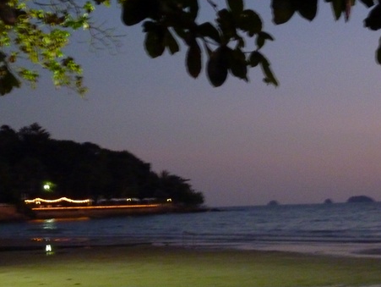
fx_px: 936
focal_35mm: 85
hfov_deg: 23.0
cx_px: 207
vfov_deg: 17.4
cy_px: 171
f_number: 3.9
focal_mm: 9.7
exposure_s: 1/8
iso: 800
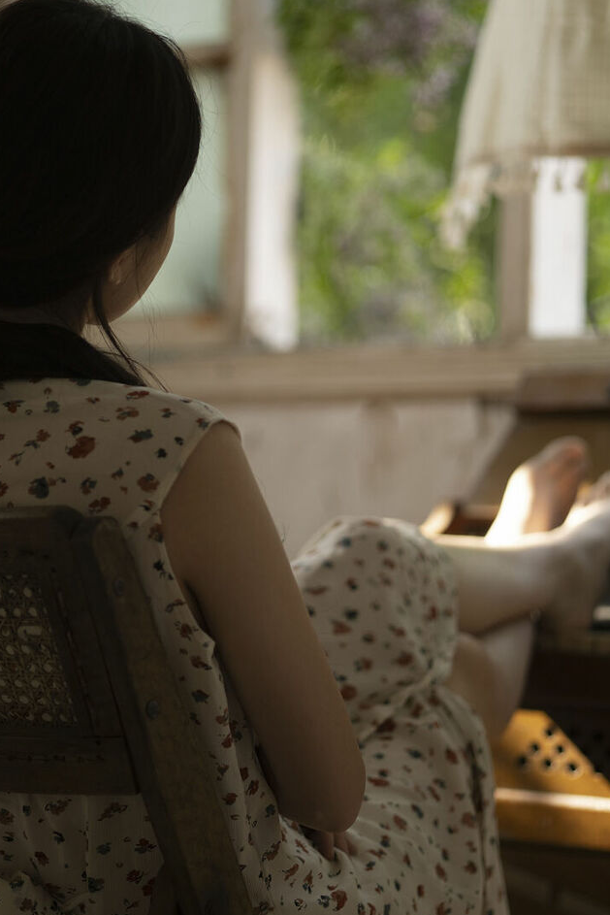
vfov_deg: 14.4
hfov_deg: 9.7
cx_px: 233
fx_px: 3608
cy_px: 452
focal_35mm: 142
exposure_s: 1/250
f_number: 2
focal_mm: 85
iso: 100
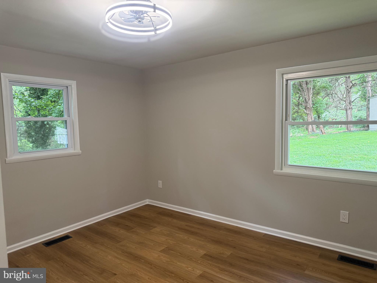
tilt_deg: -4.1
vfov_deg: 56.8
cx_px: 188
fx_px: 261
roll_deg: +0.9
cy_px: 142
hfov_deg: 71.6
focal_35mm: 24
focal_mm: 6.76
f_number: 1.78
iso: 200
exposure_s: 1/84
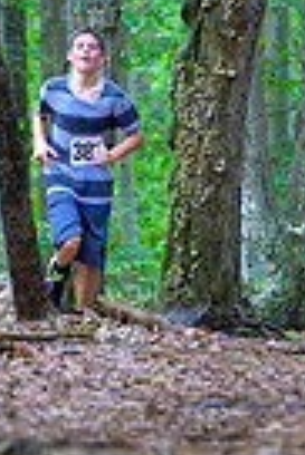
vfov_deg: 3.2
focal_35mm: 644
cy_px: 264
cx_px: 260
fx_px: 8163
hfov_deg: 2.1
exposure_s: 1/200
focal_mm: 195
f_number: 4
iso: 8000
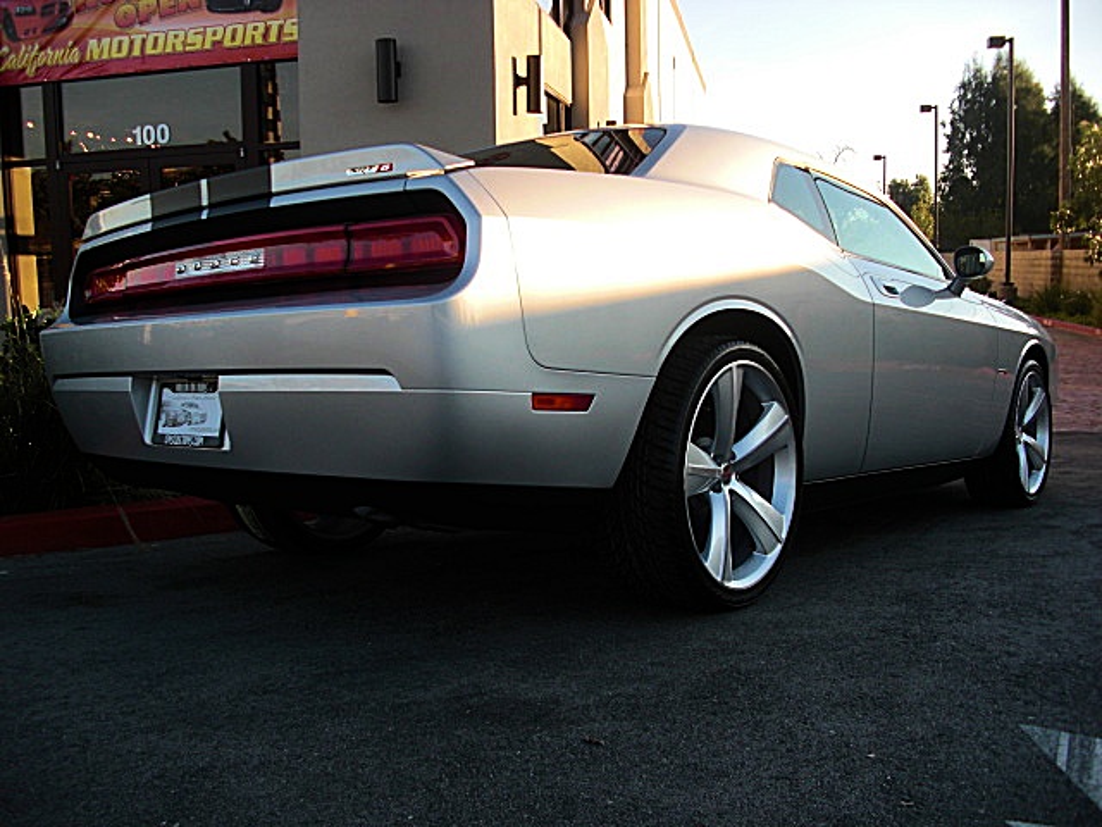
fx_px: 1146
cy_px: 414
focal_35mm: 36
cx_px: 551
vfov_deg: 39.7
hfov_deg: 51.4
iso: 50
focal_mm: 6.3
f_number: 2.8
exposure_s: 1/320
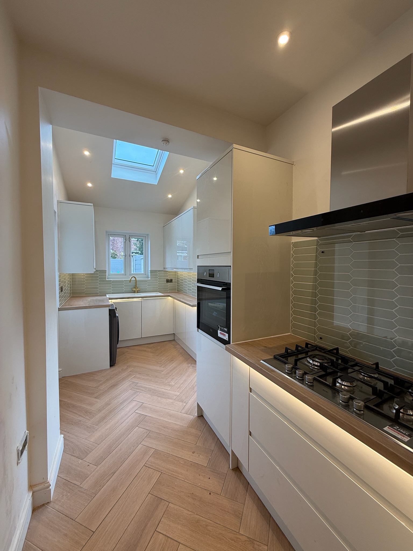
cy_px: 276
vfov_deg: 102.1
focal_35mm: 14
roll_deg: -1.4
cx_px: 206
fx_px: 223
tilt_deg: -1.7
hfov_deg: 85.7
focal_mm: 2.22
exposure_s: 1/133
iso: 64
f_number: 2.2
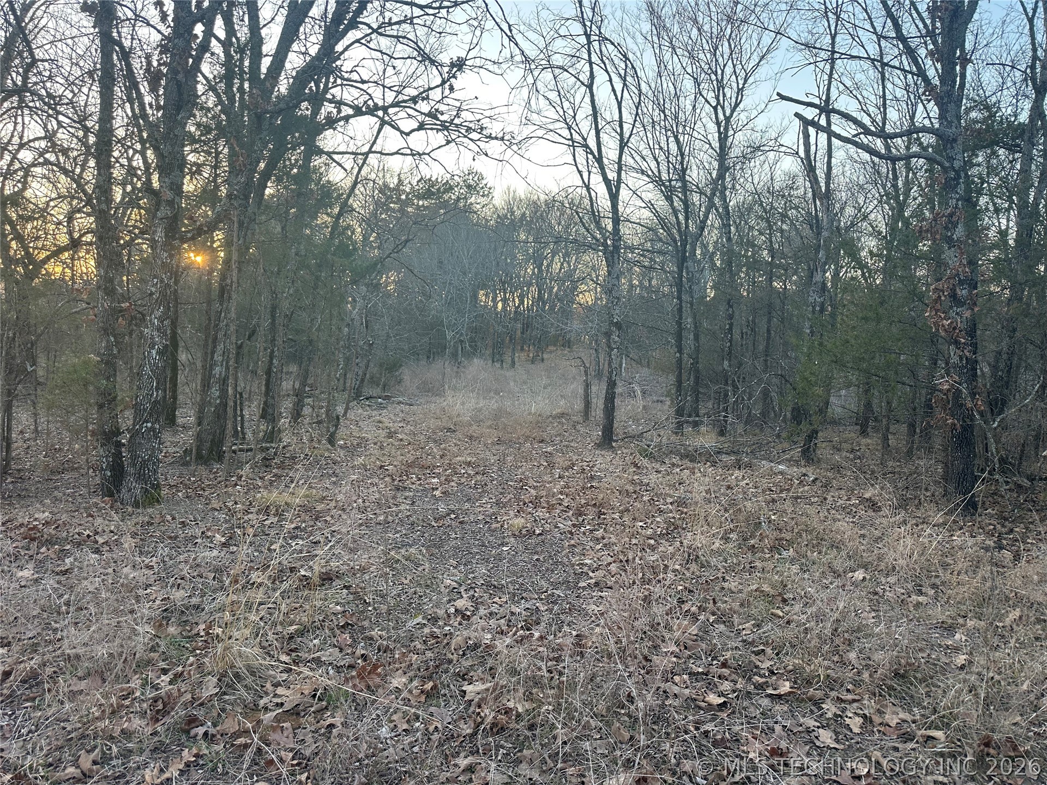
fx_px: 726
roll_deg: -4.4
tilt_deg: -4.7
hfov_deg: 71.6
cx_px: 524
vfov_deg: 56.8
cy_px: 392
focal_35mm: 24
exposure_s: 1/182
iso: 80
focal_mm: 6.86
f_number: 1.78
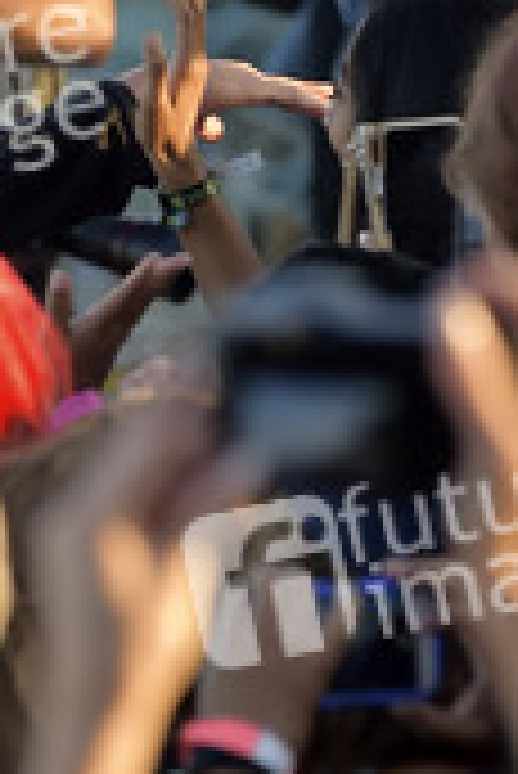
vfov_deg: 4.4
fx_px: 10037
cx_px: 7
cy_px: 338
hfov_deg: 3.0
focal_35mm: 466
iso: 250
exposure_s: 1/400
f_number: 6.3
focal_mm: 200
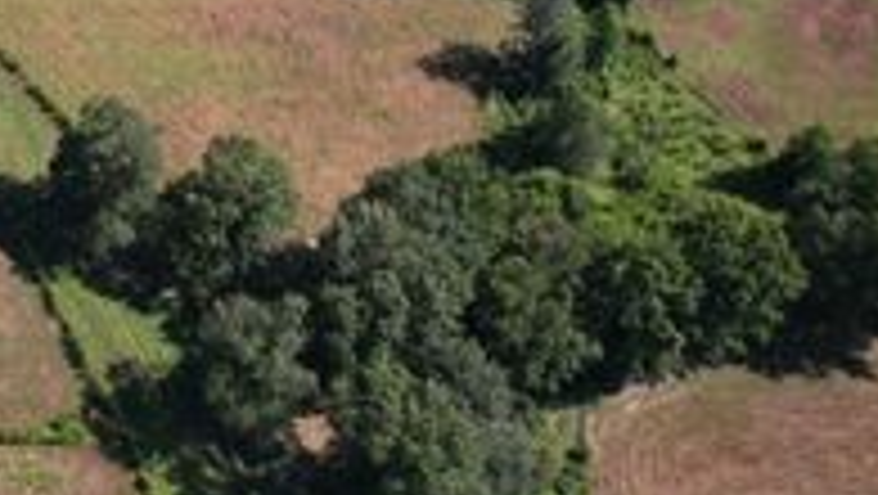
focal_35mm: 59
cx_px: -144
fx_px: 1375
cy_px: -209
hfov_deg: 30.7
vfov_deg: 18.5
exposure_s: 1/1000
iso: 100
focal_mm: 8.38
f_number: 2.8
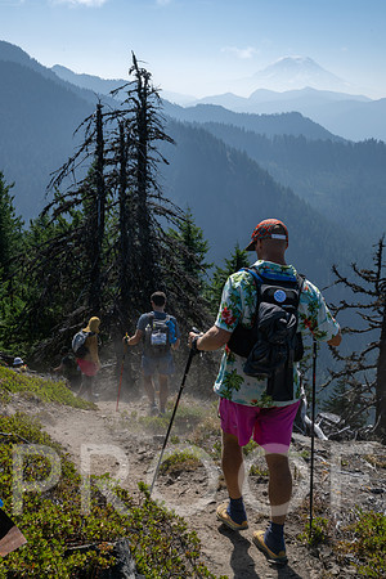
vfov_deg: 42.7
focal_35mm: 46
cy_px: 290
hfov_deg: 29.2
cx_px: 193
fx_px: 740
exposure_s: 1/320
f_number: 20
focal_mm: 46
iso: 400
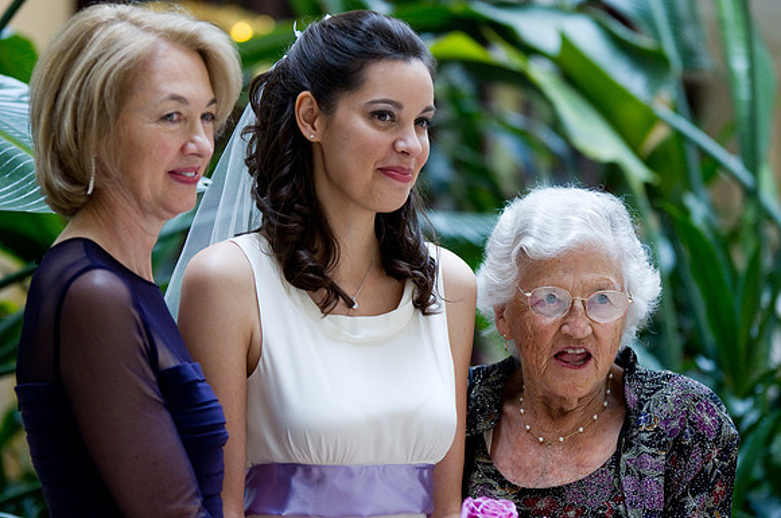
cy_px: 259
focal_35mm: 172
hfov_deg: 12.0
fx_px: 3726
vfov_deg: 8.0
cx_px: 390
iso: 1000
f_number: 2.8
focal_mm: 115
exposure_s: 1/200
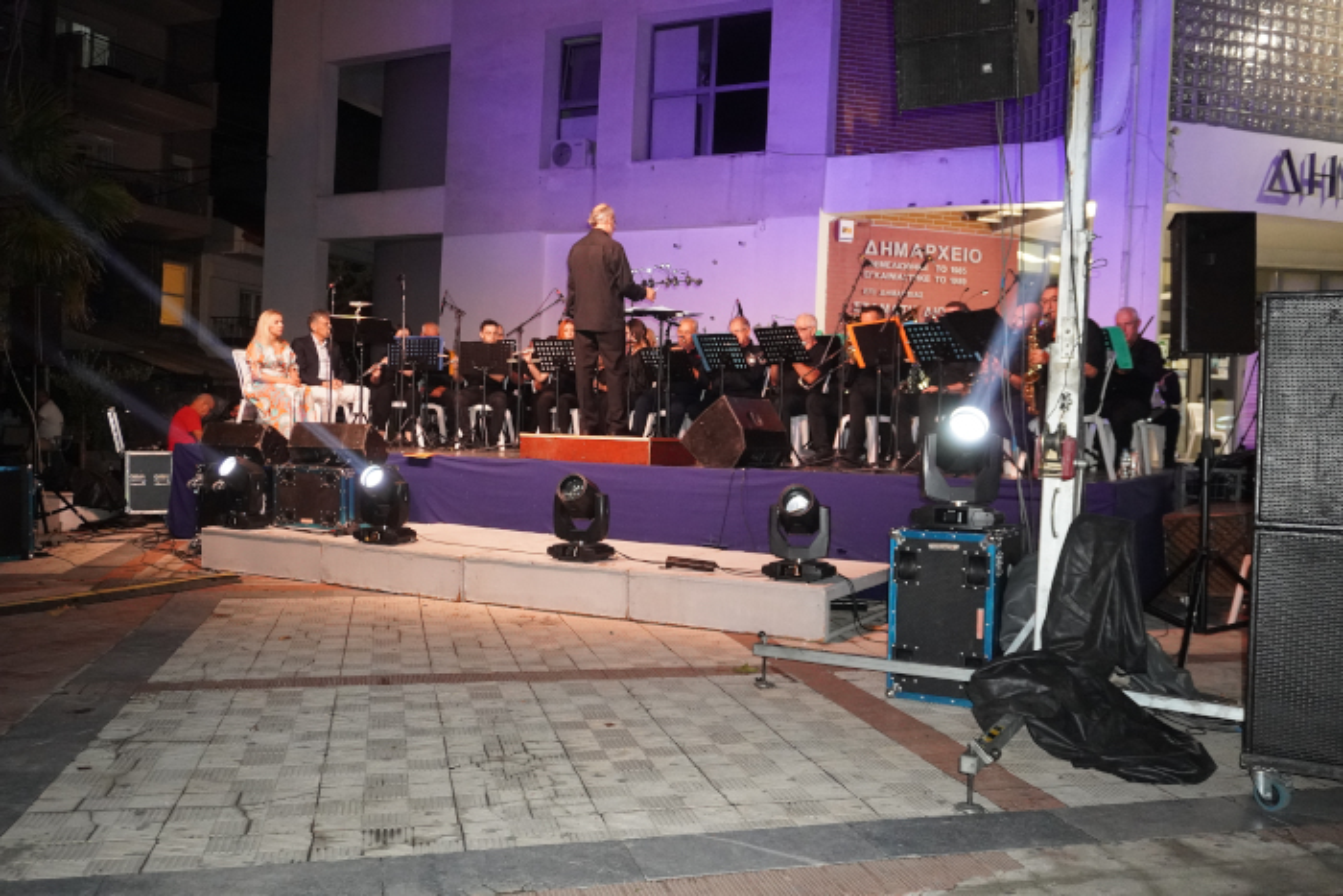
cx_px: 672
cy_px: 448
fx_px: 1175
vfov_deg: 41.7
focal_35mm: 32
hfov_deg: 59.5
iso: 3200
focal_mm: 21
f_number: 4
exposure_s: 1/160
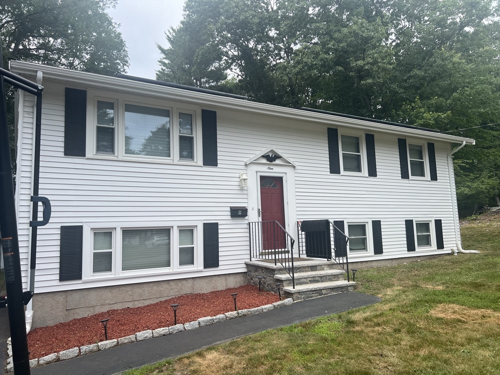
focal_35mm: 26
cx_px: 250
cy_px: 188
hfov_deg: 67.3
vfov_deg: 53.1
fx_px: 376
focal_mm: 5.7
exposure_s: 1/1669
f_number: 1.5
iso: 50
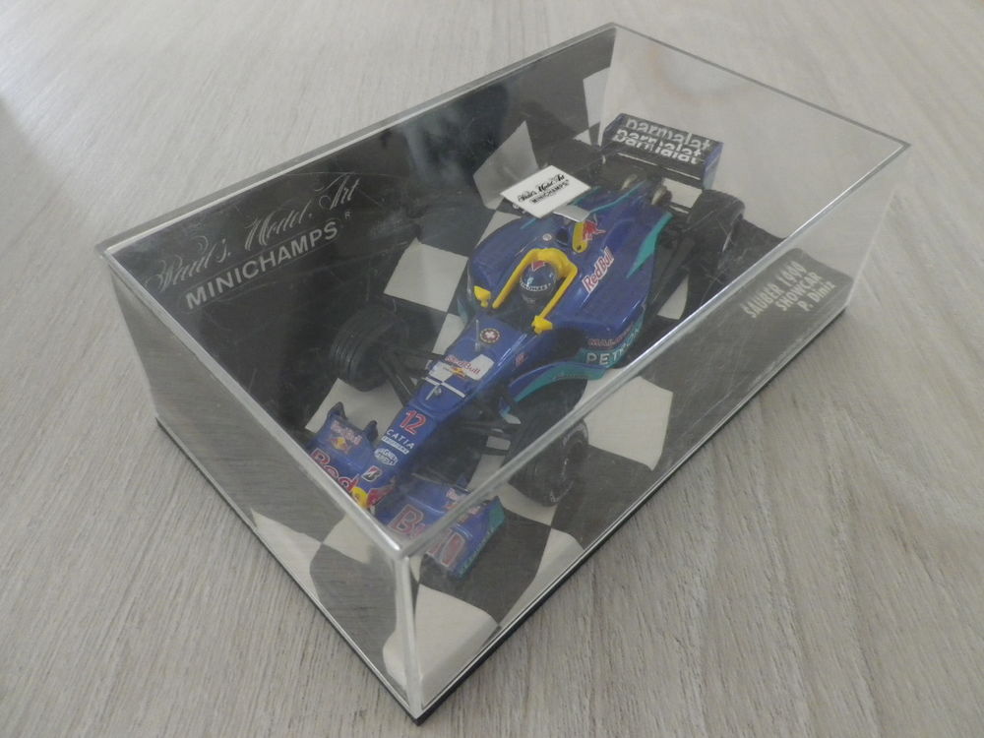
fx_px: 711
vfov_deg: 54.9
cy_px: 369
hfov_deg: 69.4
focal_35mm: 25
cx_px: 492
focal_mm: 4.5
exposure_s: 1/40
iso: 400
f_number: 3.5
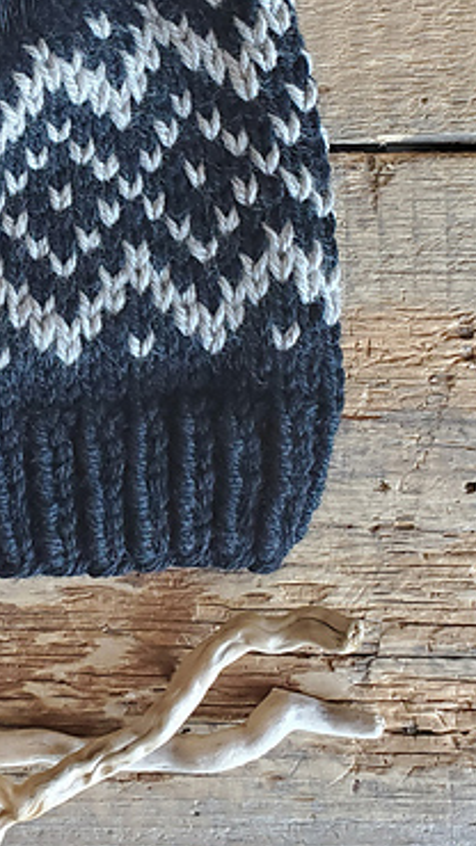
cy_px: 181
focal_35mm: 49
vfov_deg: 40.5
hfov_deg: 23.1
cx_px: -30
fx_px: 1100
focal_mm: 4.3
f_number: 2.4
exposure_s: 1/39
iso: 320
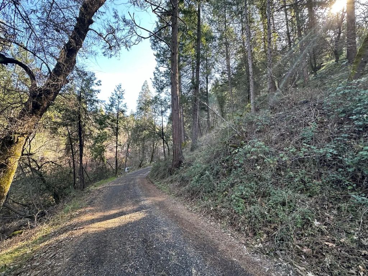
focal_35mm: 14
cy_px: 138
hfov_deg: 102.1
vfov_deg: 85.7
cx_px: 184
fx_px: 149
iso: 80
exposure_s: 1/99
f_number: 2.2
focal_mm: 2.22
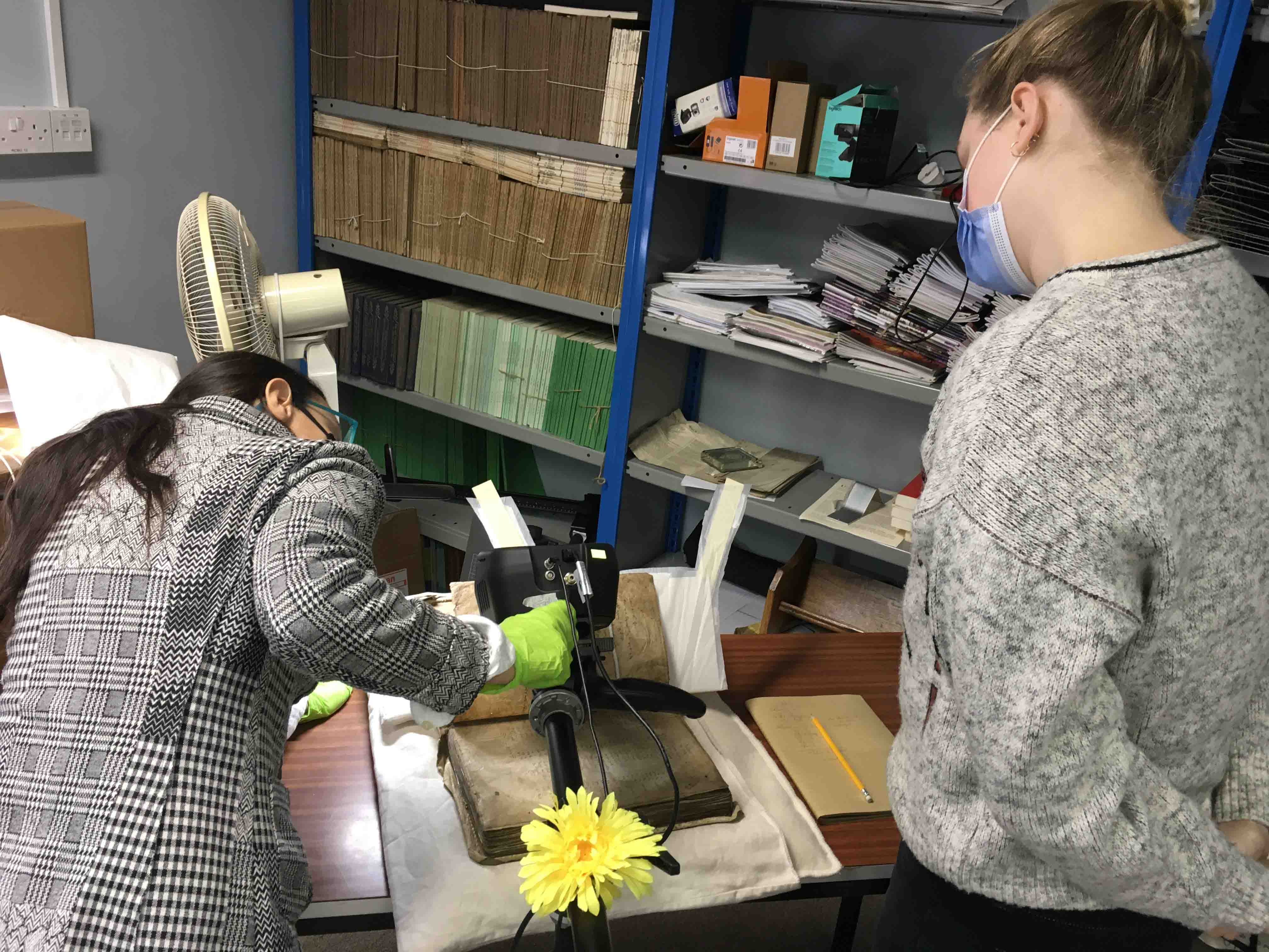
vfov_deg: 48.2
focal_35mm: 29
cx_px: 634
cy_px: 476
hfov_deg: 61.7
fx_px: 1063
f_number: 2.2
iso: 80
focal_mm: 4.15
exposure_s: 1/33
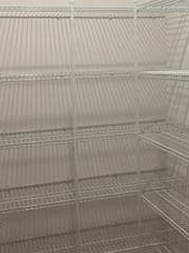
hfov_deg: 27.5
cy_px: 119
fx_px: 386
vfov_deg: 36.2
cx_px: 110
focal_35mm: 53
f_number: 1.8
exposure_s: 1/60
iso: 125
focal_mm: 4.25
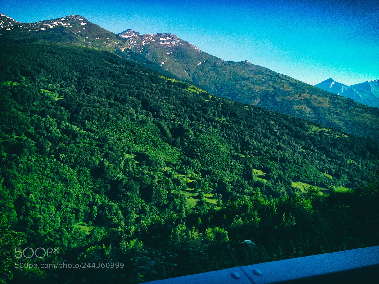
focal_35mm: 35
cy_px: 142
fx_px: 383
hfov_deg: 52.6
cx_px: 190
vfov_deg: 40.7
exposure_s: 1/627
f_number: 2.4
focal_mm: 4.28
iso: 50
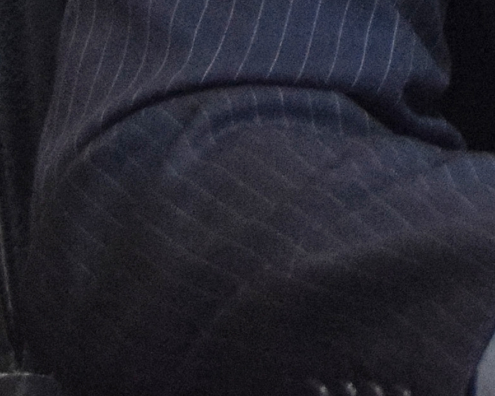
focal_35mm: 456
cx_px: 1037
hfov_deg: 4.2
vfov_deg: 3.3
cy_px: -816
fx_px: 6679
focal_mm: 42
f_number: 5
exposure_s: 1/250
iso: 3200
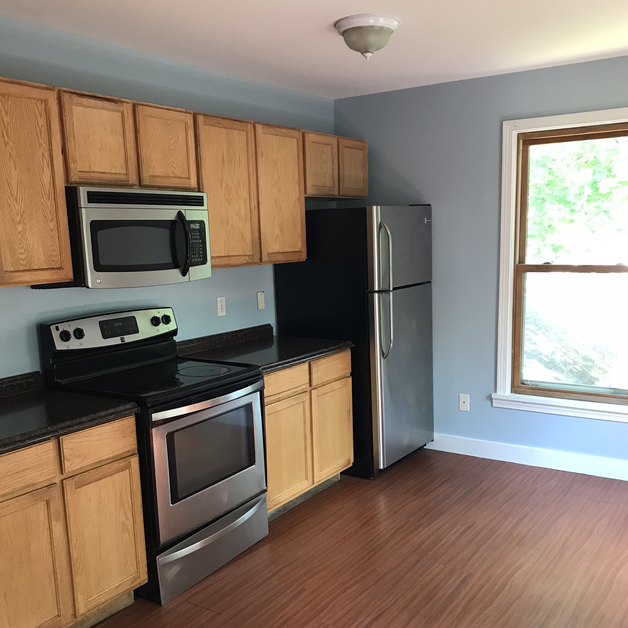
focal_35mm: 34
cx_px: 320
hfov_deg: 48.4
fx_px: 698
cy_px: 366
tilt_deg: -9.6
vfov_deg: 48.2
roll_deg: +1.8
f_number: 1.8
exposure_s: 1/30
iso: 40
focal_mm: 3.99
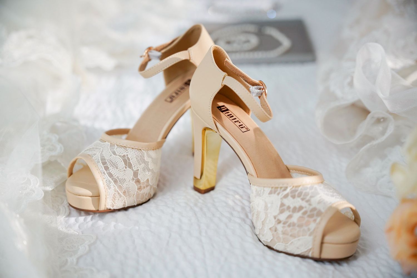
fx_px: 634
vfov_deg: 24.8
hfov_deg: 36.4
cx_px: 208
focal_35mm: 55
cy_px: 139
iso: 100
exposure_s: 1/160
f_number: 2.8
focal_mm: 54.7
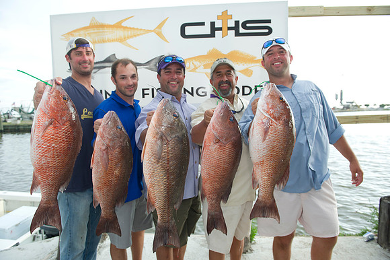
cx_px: 195
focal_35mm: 24
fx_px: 260
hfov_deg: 73.8
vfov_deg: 53.1
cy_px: 130
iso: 400
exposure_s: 1/250
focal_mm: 24
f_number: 4.5
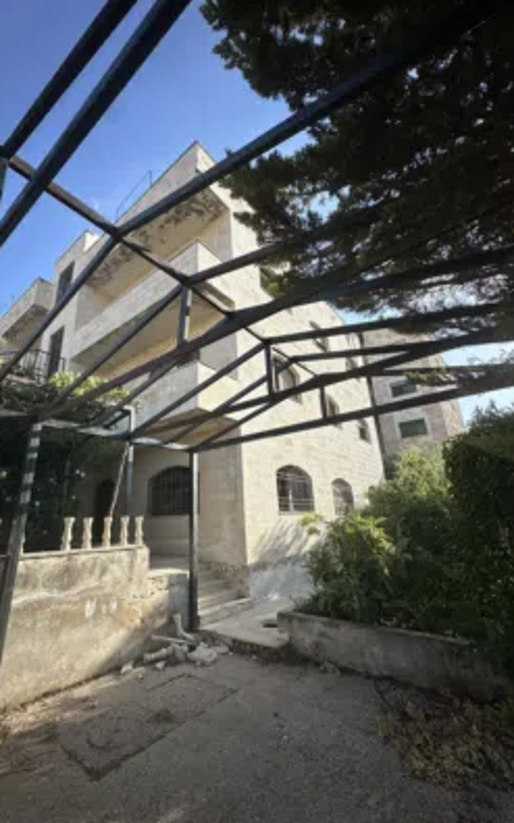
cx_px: 223
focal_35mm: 15
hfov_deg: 74.3
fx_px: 337
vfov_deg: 101.5
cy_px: 412
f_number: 2.2
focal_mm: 2.22
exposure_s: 1/895
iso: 40
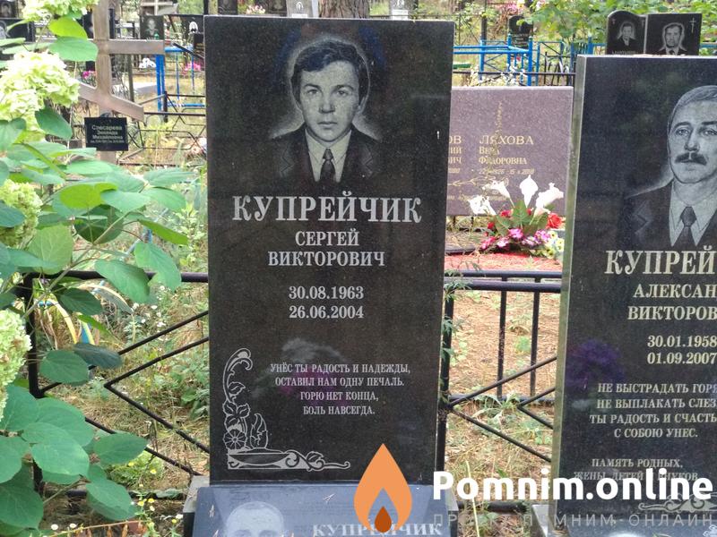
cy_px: 268
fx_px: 1077
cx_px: 358
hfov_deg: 36.8
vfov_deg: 28.0
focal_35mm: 52
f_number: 2.6
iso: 800
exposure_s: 1/40
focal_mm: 5.99
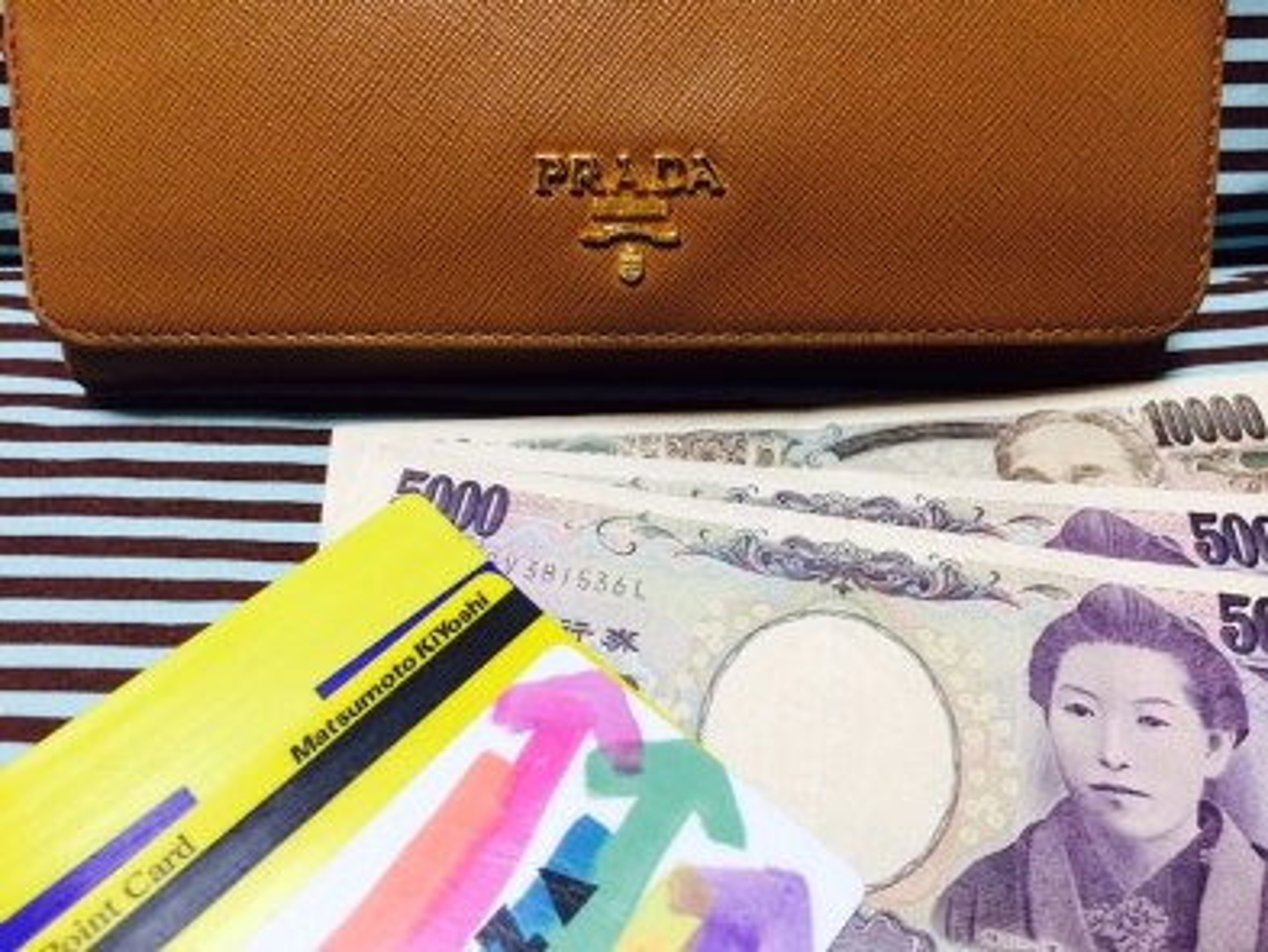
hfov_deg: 59.9
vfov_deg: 46.8
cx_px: 634
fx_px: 1099
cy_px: 476
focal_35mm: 30
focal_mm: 4.12
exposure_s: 1/30
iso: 160
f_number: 2.2
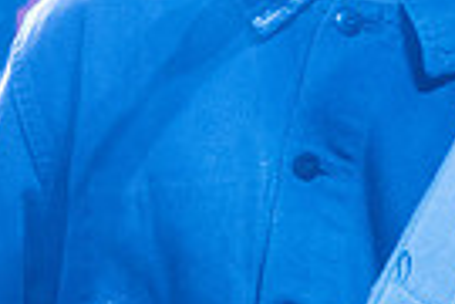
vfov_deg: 3.4
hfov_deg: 5.1
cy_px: -148
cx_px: 334
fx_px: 5131
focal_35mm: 406
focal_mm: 86
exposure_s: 1/100
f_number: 3.2
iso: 3200
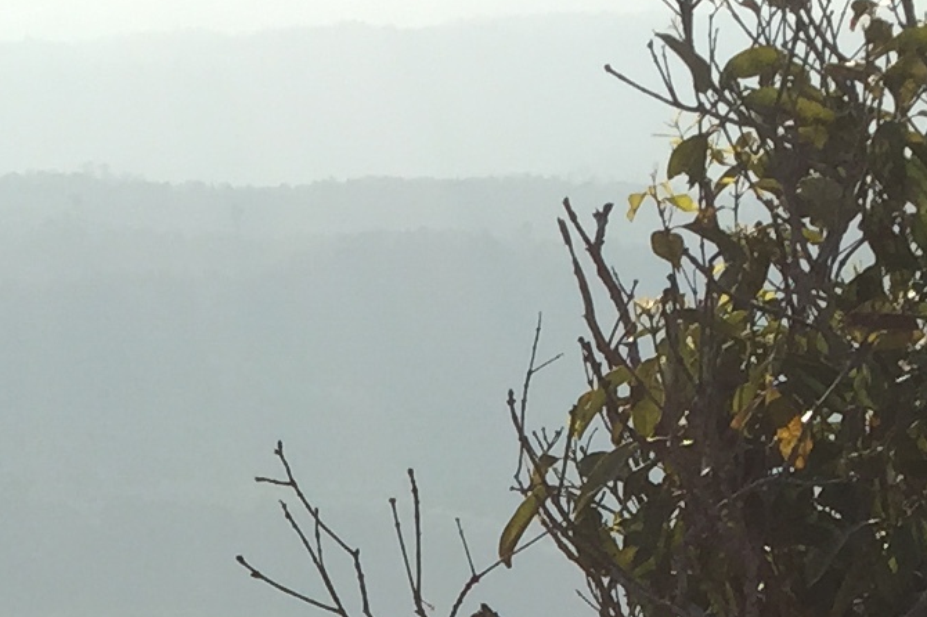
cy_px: 1529
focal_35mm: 147
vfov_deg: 8.5
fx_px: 3783
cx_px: 196
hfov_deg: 13.9
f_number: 2.2
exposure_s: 1/1412
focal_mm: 4.15
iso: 32
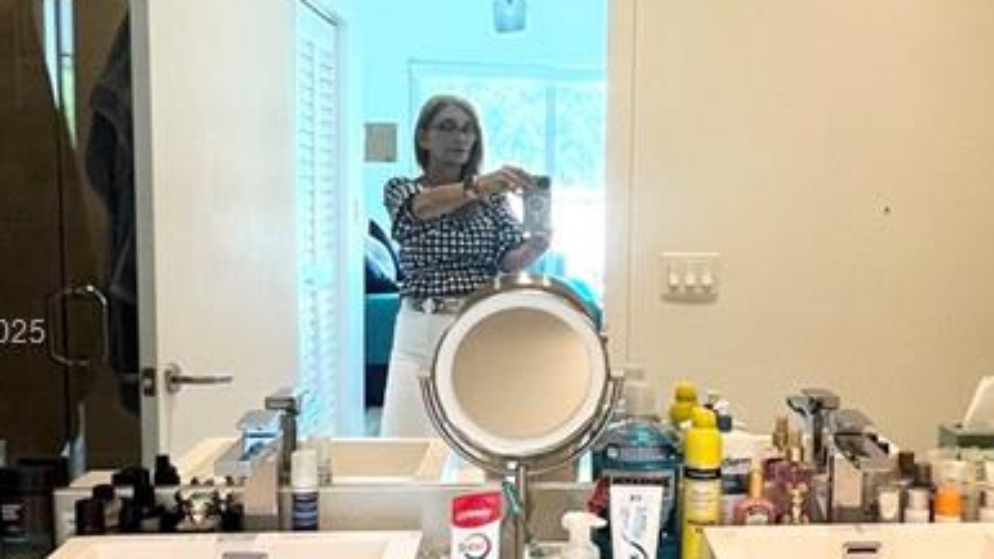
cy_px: 335
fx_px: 1160
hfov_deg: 45.0
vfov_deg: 27.0
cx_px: 734
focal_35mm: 44
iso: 160
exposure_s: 1/120
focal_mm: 1.57
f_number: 1.8
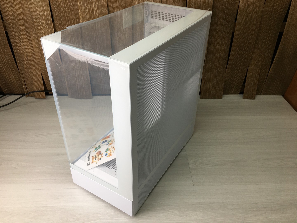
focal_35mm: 29
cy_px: 112
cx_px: 148
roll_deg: +0.6
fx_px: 249
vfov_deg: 48.2
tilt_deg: -34.2
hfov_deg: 61.7
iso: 32
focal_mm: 4.15
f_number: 2.2
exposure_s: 1/100
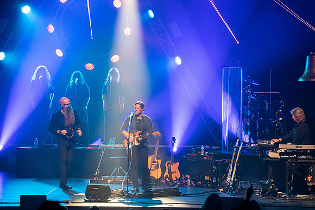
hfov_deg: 10.3
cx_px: 158
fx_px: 1750
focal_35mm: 200
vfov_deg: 6.9
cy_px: 105
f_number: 5.6
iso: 8000
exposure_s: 1/250
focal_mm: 200
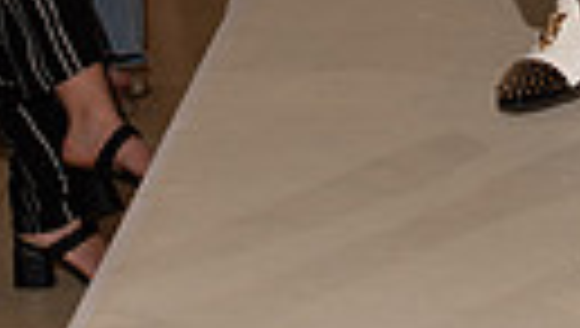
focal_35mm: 273
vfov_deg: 4.3
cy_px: -580
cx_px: 587
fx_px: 4205
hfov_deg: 7.9
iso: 800
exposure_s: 1/250
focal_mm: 75
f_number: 9
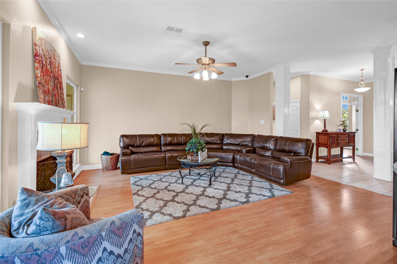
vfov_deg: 77.3
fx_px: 165
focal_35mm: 15
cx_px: 198
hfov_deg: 100.4
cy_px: 132
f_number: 7.1
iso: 100
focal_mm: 10
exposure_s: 1/4
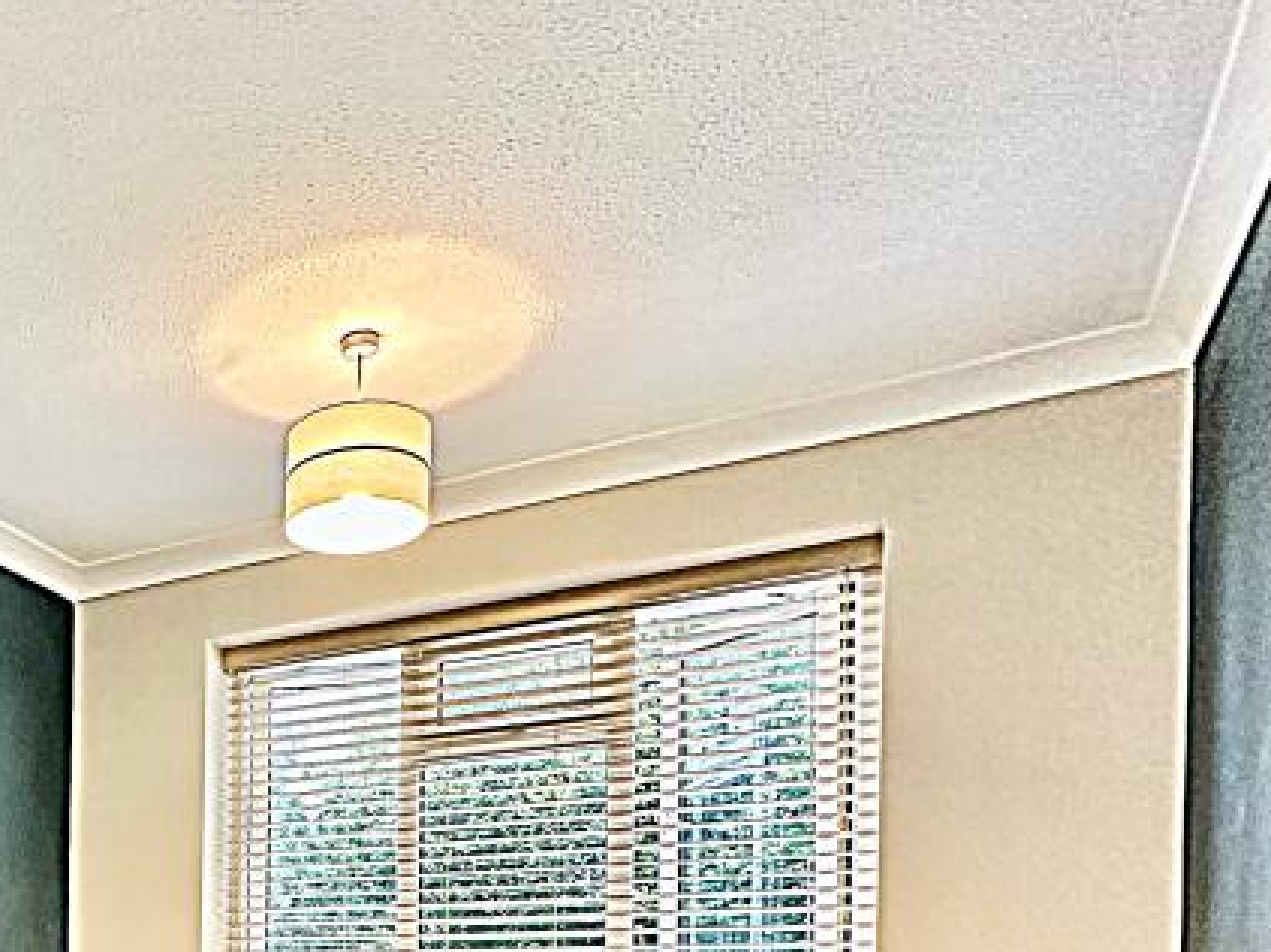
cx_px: 63
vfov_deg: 36.1
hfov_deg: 47.0
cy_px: 1024
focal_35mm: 34
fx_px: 1248
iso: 400
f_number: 2.2
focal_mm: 2.22
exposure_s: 1/50
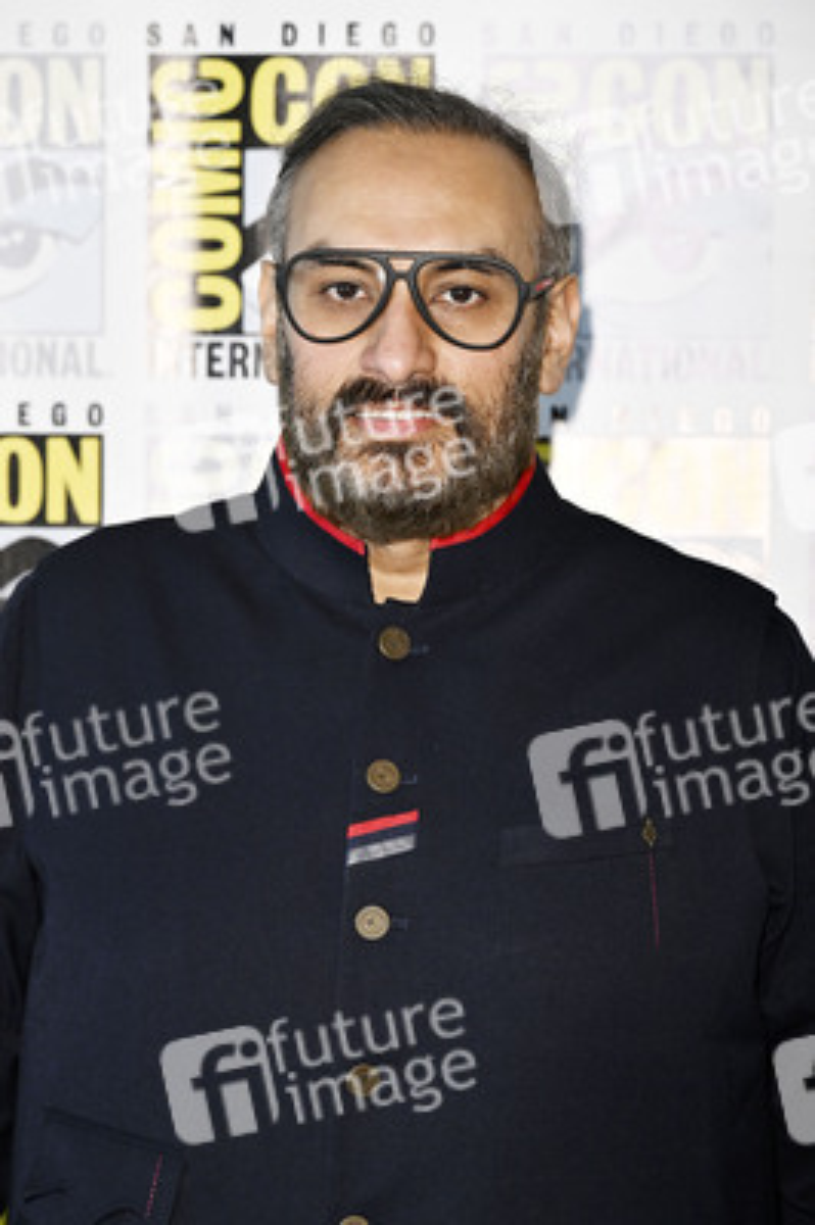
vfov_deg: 20.2
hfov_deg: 13.5
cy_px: 612
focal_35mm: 101
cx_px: 408
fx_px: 3435
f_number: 5
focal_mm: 101
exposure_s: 1/250
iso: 1250
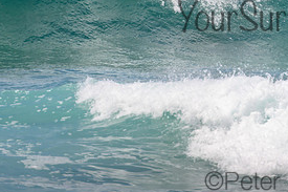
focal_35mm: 1160
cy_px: -15
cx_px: 284
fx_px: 9274
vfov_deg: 1.2
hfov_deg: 1.8
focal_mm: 400
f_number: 5.6
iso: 250
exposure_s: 1/2000
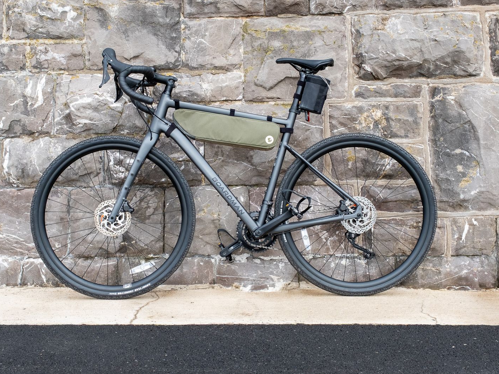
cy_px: 184
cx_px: 223
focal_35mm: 51
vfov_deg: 28.6
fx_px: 735
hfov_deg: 37.5
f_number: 7.1
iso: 320
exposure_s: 1/200
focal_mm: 25.9
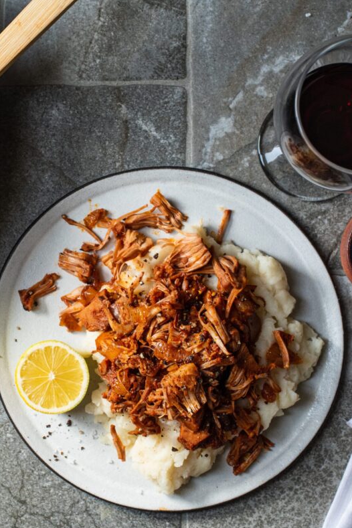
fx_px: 1115
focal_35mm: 76
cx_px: 143
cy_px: 266
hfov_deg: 17.9
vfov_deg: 26.7
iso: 500
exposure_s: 1/50
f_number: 9
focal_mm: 50
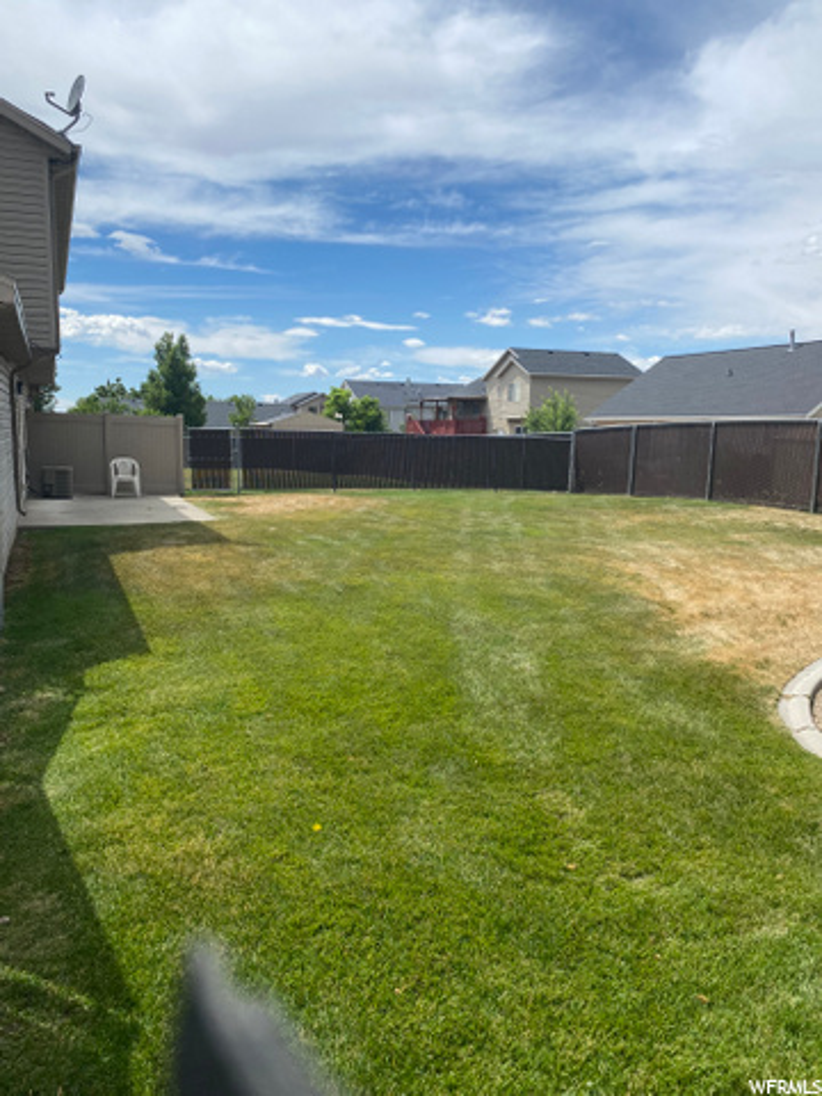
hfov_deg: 53.1
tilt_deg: -6.4
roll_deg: -1.2
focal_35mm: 26
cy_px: 548
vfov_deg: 67.3
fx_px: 823
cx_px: 411
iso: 32
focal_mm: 4.25
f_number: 1.8
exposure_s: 1/4115
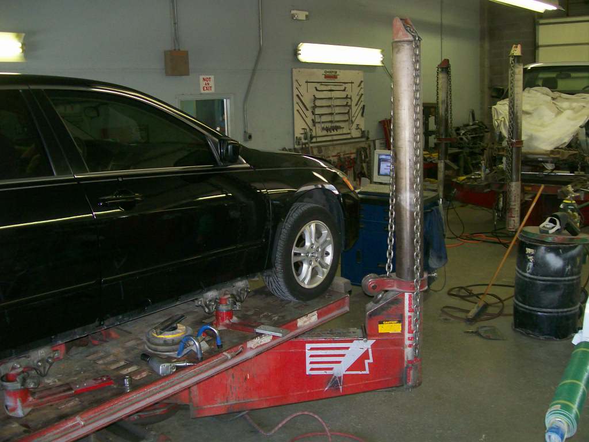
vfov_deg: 39.7
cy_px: 221
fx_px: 613
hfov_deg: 51.4
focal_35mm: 36
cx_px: 294
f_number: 2.7
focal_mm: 6
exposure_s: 1/64
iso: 140
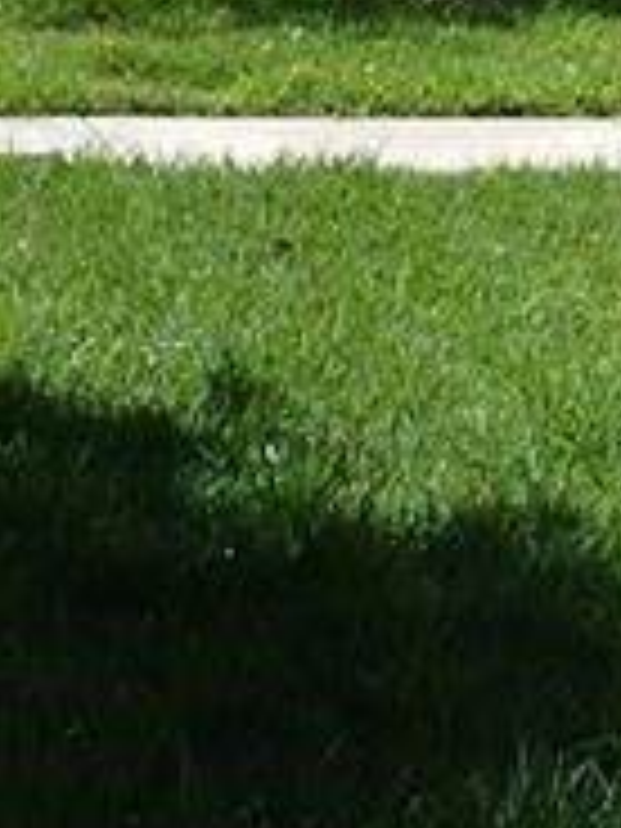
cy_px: -171
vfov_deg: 12.8
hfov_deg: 9.2
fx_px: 3588
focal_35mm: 150
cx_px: 1292
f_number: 3.5
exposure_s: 1/640
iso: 100
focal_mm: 6.37
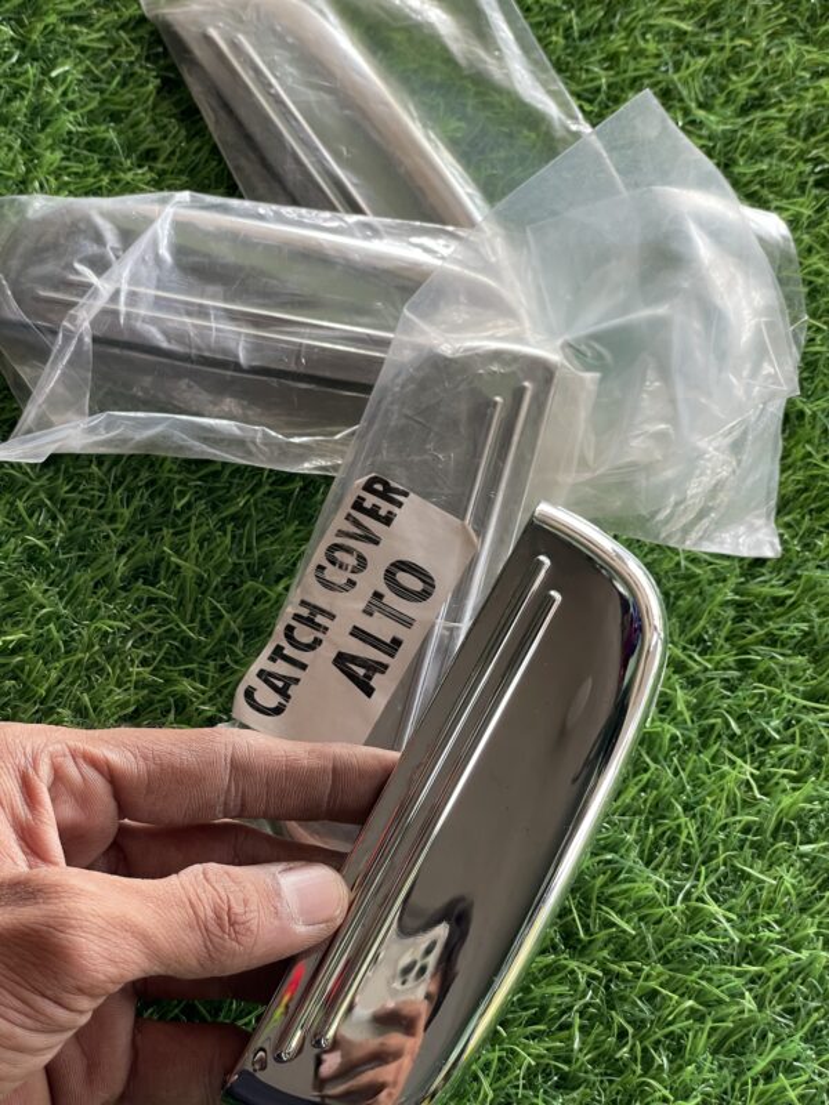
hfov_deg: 28.0
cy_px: 552
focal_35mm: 52
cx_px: 414
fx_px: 1660
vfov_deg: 36.8
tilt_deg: -62.7
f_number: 2
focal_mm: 6
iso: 200
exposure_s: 1/99
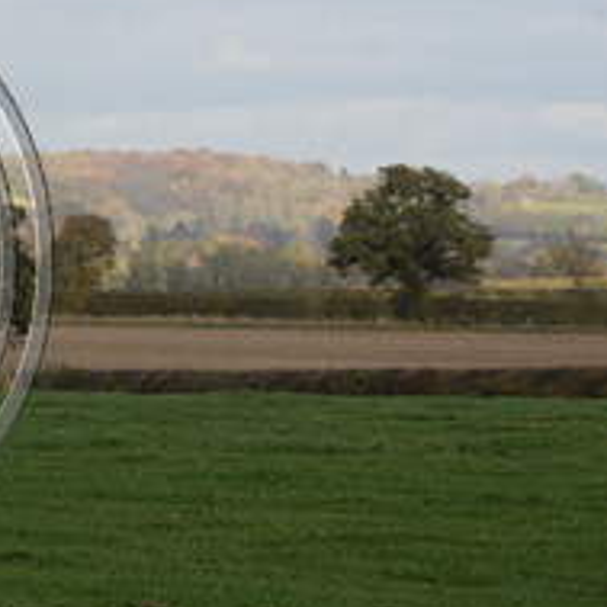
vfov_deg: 4.8
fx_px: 7221
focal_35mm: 364
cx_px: -315
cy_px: 218
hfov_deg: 4.8
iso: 800
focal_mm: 140
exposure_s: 1/1000
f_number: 7.1
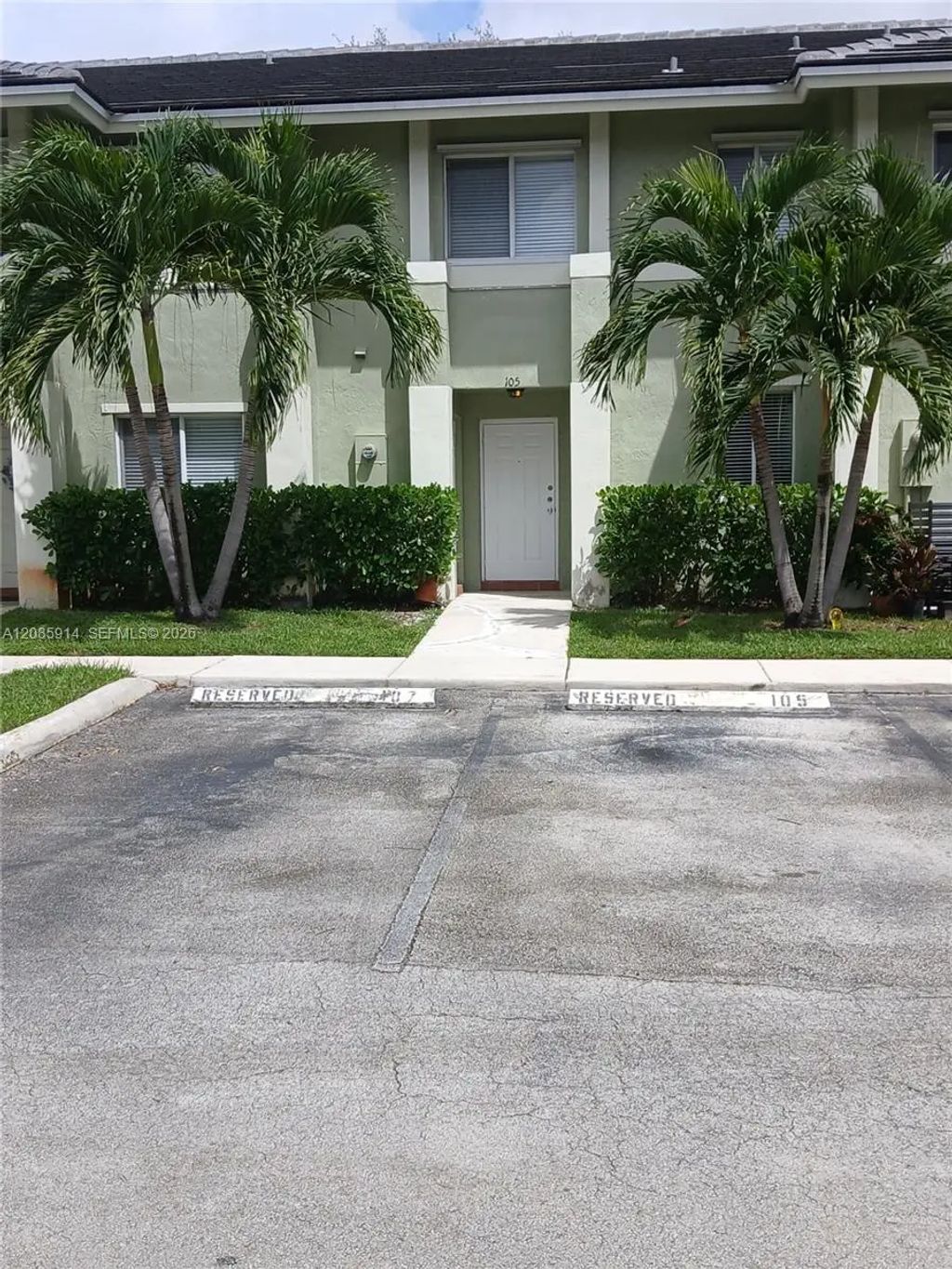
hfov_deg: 53.1
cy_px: 634
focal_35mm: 26
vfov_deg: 67.3
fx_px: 953
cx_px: 476
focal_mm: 3.98
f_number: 1.8
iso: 20
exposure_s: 1/833
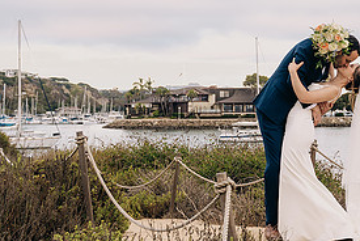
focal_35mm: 70
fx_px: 701
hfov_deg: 28.2
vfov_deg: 19.3
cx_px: 290
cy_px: 54
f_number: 3.2
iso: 100
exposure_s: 1/250
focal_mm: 29.2
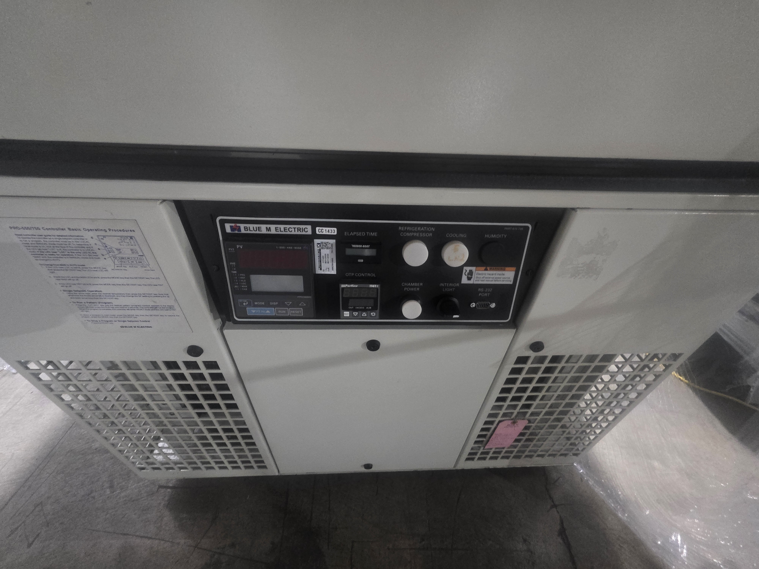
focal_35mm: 13
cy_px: 284
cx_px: 380
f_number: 1.9
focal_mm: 2.2
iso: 1000
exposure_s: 1/30
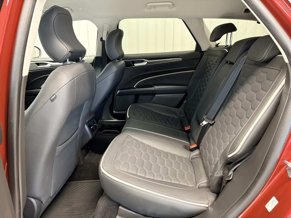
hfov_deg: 67.3
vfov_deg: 53.1
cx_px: 146
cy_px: 109
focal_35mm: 26
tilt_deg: -16.7
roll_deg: +0.6
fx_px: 219
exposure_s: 1/33
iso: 500
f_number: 1.6
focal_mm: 5.96
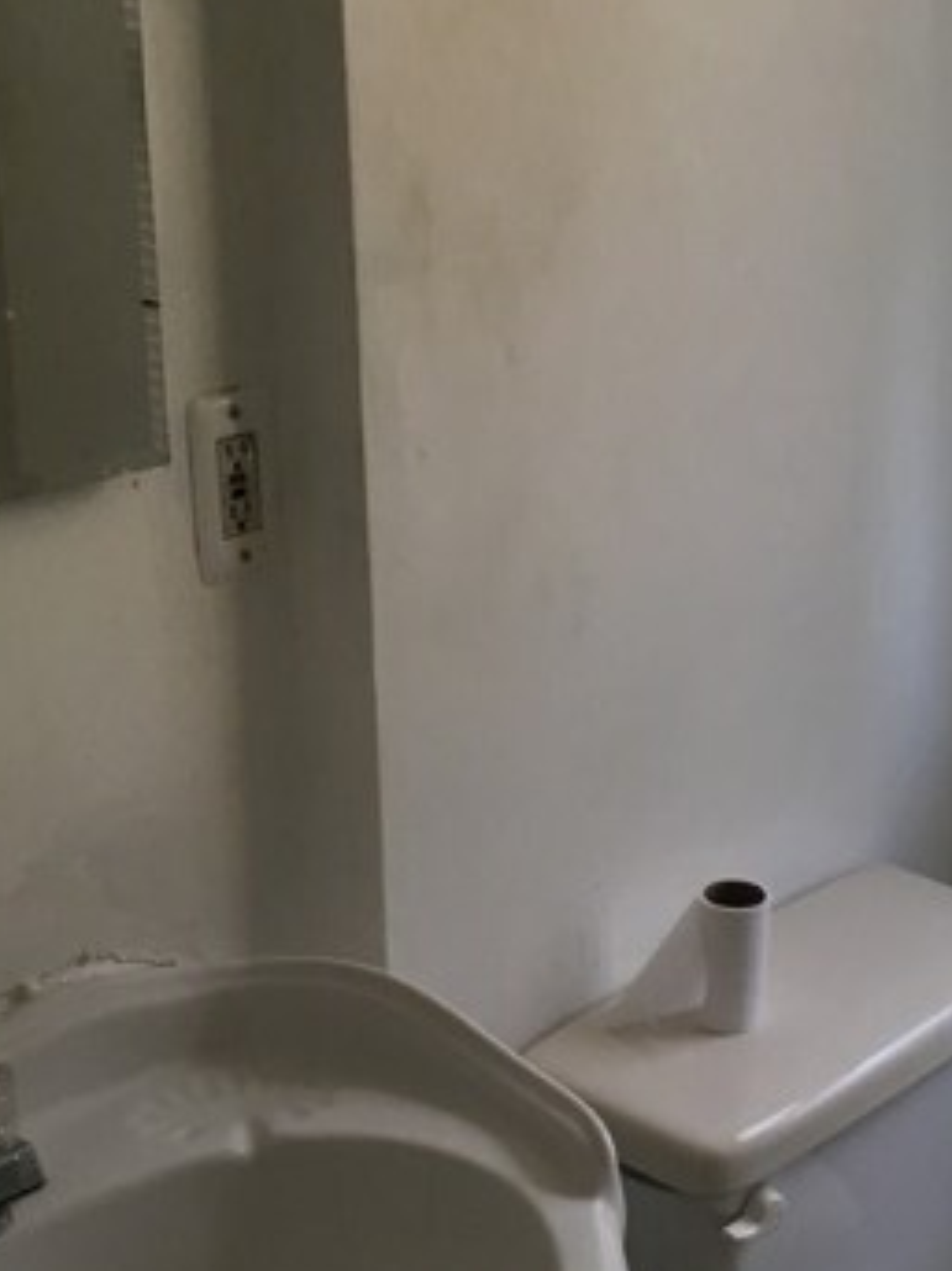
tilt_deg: -17.7
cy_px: 611
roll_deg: -0.2
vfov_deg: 29.8
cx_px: 600
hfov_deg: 22.5
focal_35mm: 65
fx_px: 2385
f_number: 2.2
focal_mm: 4.15
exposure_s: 1/30
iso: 25
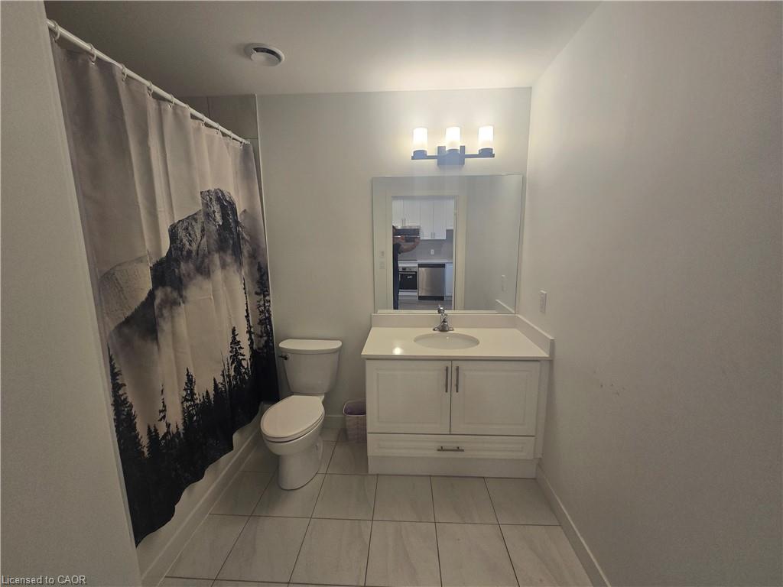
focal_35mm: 13
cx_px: 392
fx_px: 294
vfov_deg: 89.9
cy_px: 294
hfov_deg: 106.2
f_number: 2.2
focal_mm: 2.2
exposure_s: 1/60
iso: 80
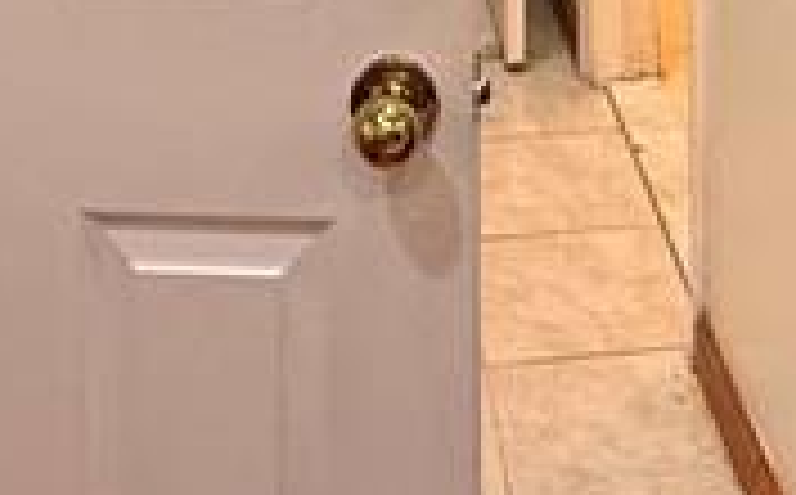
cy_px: -742
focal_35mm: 86
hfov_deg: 24.0
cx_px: 517
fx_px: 1863
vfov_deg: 11.9
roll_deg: +0.1
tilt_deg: +0.3
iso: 160
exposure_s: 1/60
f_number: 2.2
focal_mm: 2.22
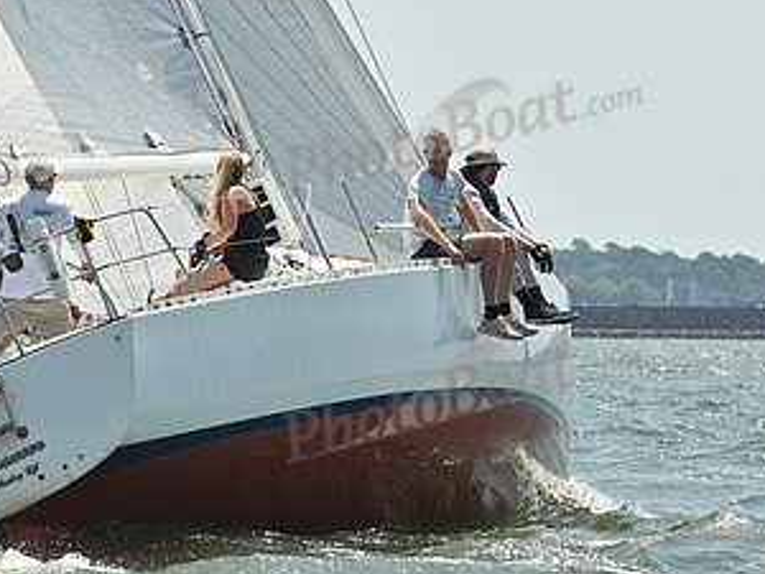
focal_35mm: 251
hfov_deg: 7.9
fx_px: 5547
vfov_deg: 5.9
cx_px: 153
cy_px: 300
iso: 320
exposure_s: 1/1250
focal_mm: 135
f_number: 10
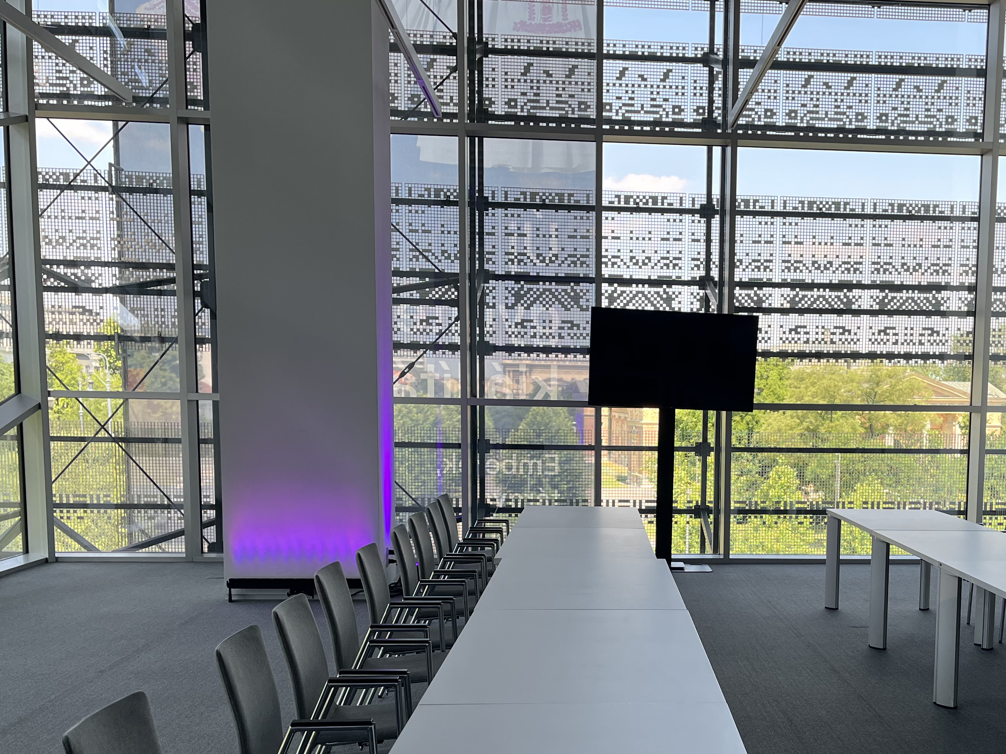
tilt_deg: -5.1
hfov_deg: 44.9
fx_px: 1192
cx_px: 698
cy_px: 524
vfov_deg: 34.7
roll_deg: -0.9
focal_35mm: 41
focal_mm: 5.1
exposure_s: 1/363
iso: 50
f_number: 1.6
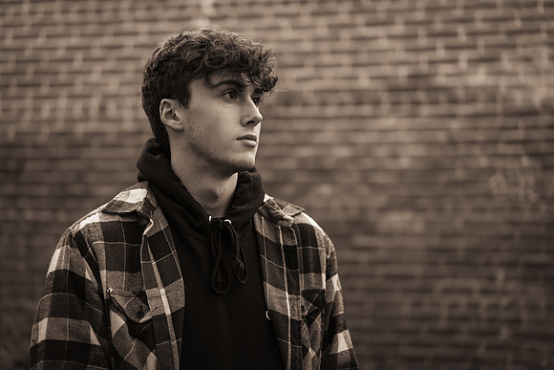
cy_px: 185
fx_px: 947
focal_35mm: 62
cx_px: 252
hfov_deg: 32.6
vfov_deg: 22.1
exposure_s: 1/500
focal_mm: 55
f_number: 1.8
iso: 100
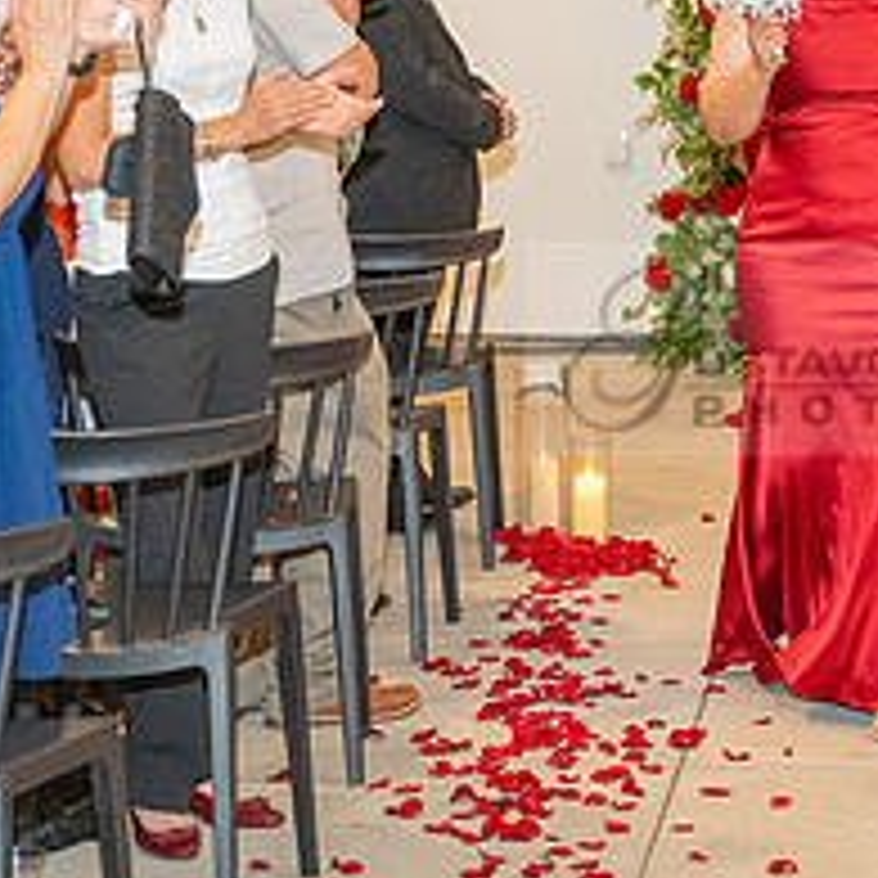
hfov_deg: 13.8
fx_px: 3558
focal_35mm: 124
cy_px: 349
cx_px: 919
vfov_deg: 14.1
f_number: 3.5
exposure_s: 1/200
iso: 1250
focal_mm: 49
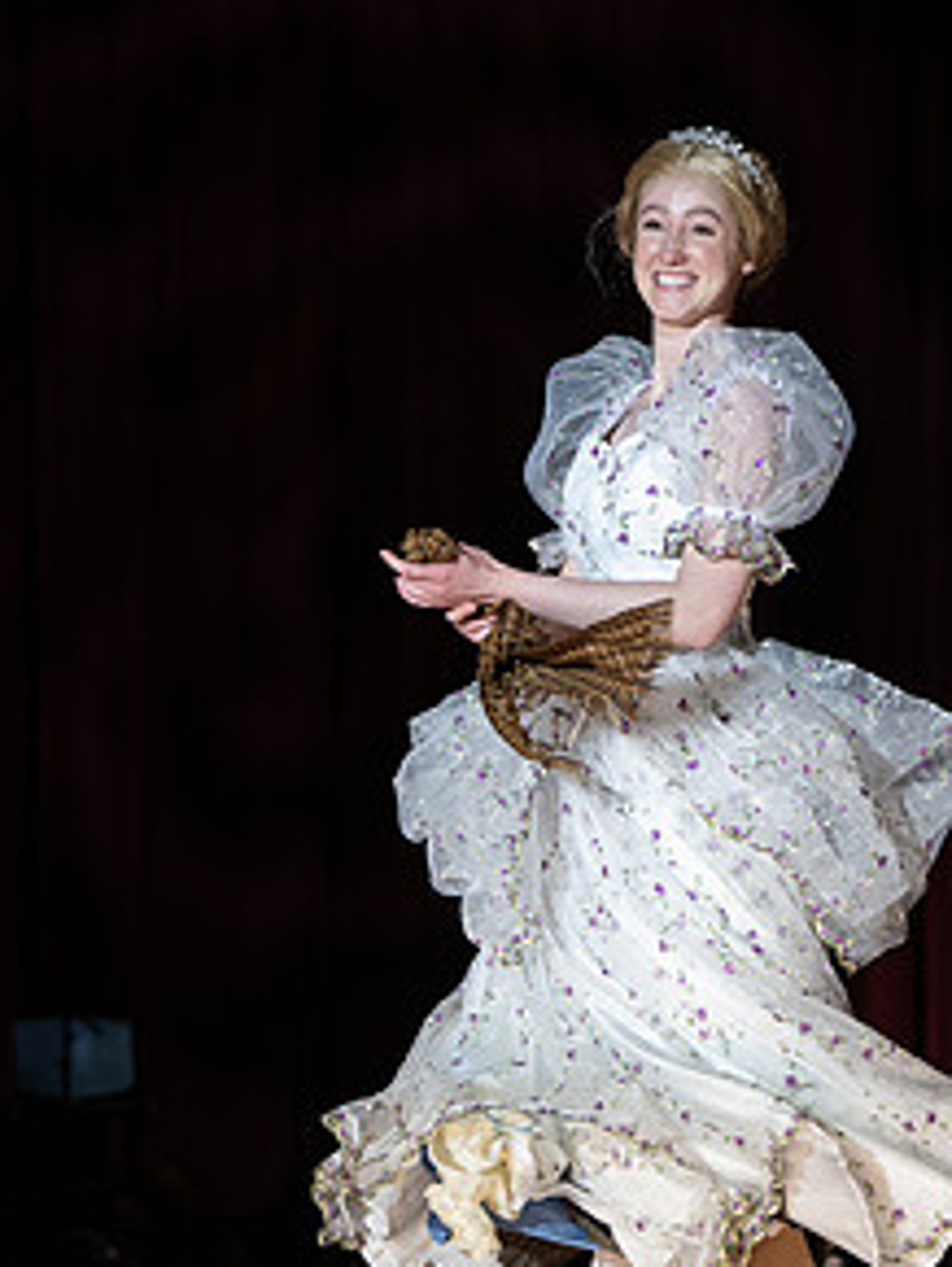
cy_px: 714
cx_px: 852
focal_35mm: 170
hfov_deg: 8.7
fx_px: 6225
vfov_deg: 11.6
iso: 800
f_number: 3.5
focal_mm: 81
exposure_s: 1/640
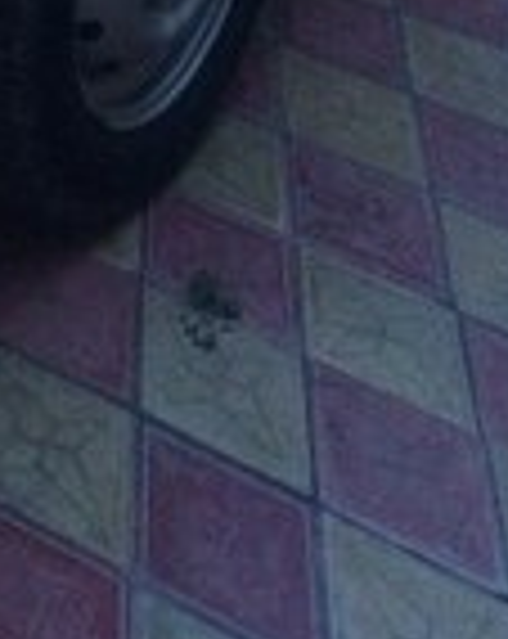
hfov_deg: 15.4
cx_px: 72
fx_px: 1867
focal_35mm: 99
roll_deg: -1.3
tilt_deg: -21.5
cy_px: -450
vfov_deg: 16.7
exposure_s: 1/33
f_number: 2.2
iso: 250
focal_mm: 4.15
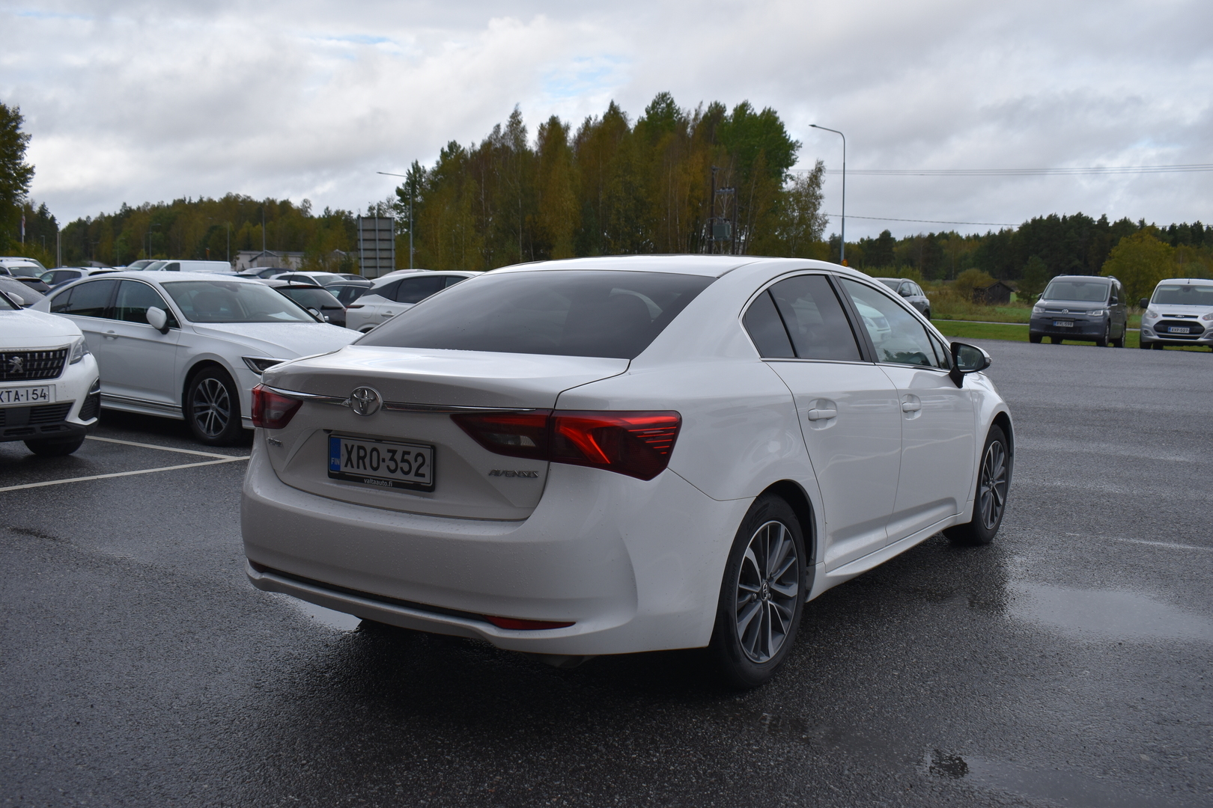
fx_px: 1112
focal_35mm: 33
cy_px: 404
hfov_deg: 57.2
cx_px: 606
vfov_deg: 40.0
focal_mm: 22
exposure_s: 1/500
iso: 200
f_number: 8
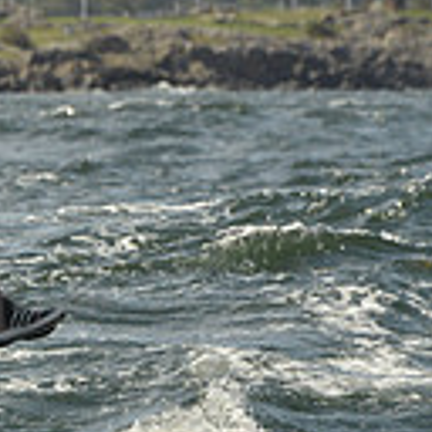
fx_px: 9516
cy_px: 218
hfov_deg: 2.6
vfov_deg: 2.6
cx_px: -540
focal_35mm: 674
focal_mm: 175
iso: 400
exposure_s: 1/1600
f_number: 10
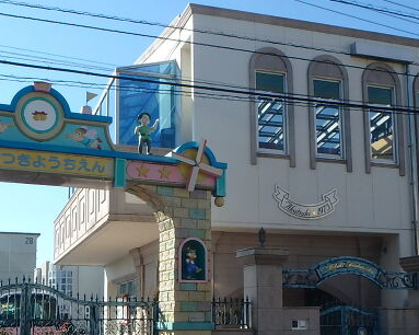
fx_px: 632
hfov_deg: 36.7
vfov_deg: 29.2
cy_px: 252
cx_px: 198
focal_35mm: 51
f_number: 6
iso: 125
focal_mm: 3.7
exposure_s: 1/400
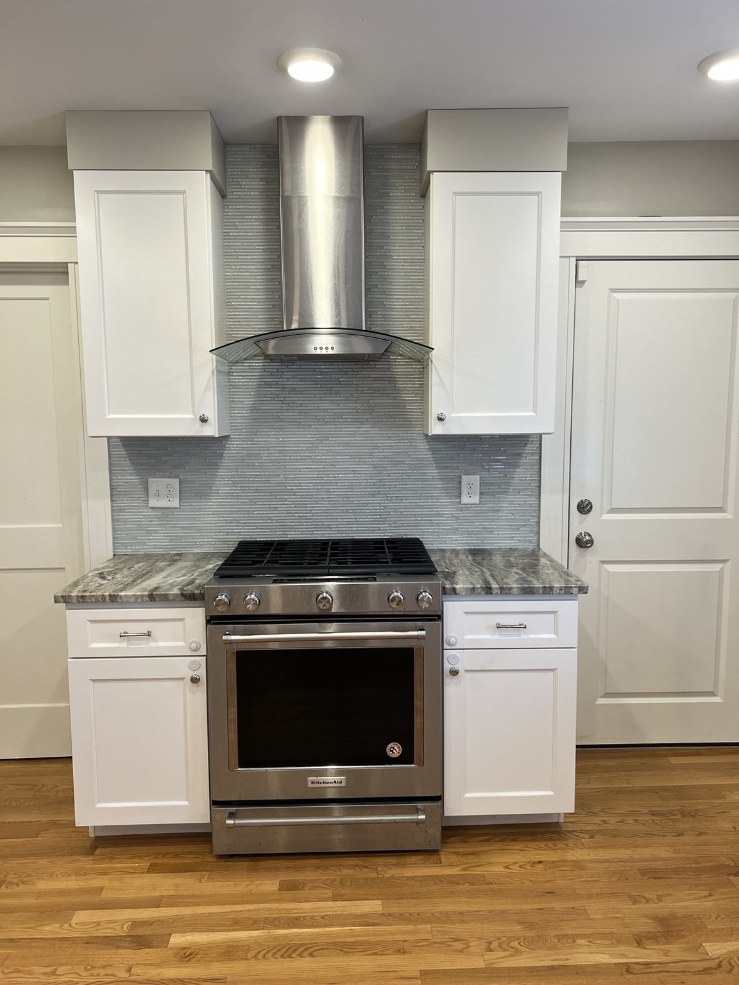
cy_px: 492
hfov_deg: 53.1
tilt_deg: -5.7
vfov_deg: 67.3
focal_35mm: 26
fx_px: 740
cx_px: 370
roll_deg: -0.1
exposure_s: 1/120
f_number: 1.5
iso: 80
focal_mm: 5.7
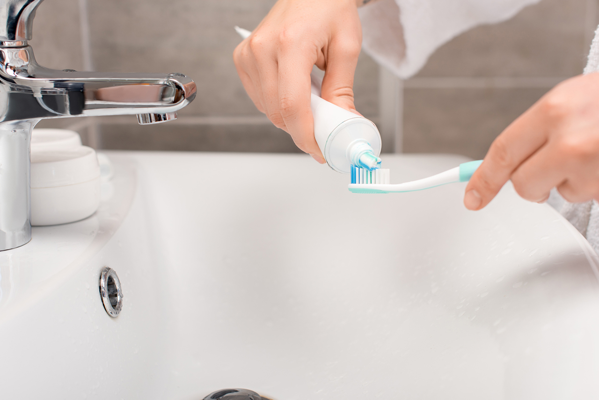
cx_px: 300
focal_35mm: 50
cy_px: 200
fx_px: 832
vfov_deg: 27.0
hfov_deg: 39.6
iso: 100
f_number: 4
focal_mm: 50
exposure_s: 1/200
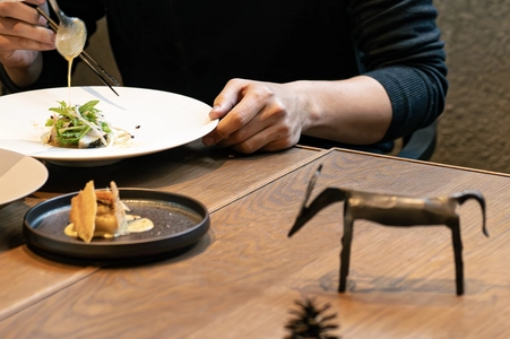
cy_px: -94
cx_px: 192
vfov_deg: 10.1
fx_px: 1883
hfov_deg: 15.4
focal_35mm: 133
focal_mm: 50
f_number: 2.5
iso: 4000
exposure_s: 1/60
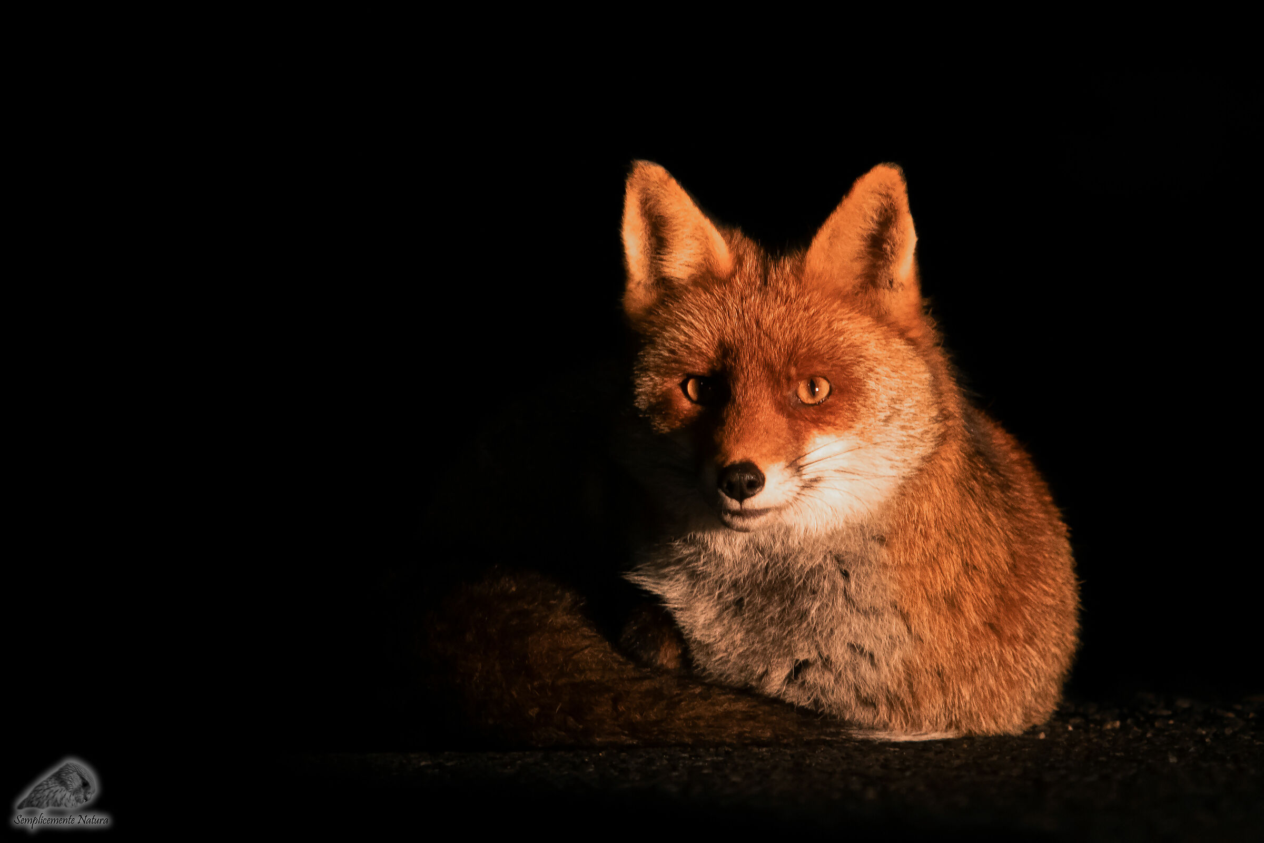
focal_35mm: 600
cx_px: 632
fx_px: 21065
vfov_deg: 2.3
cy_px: 422
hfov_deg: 3.4
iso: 3200
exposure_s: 1/60
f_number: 5.6
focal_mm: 300
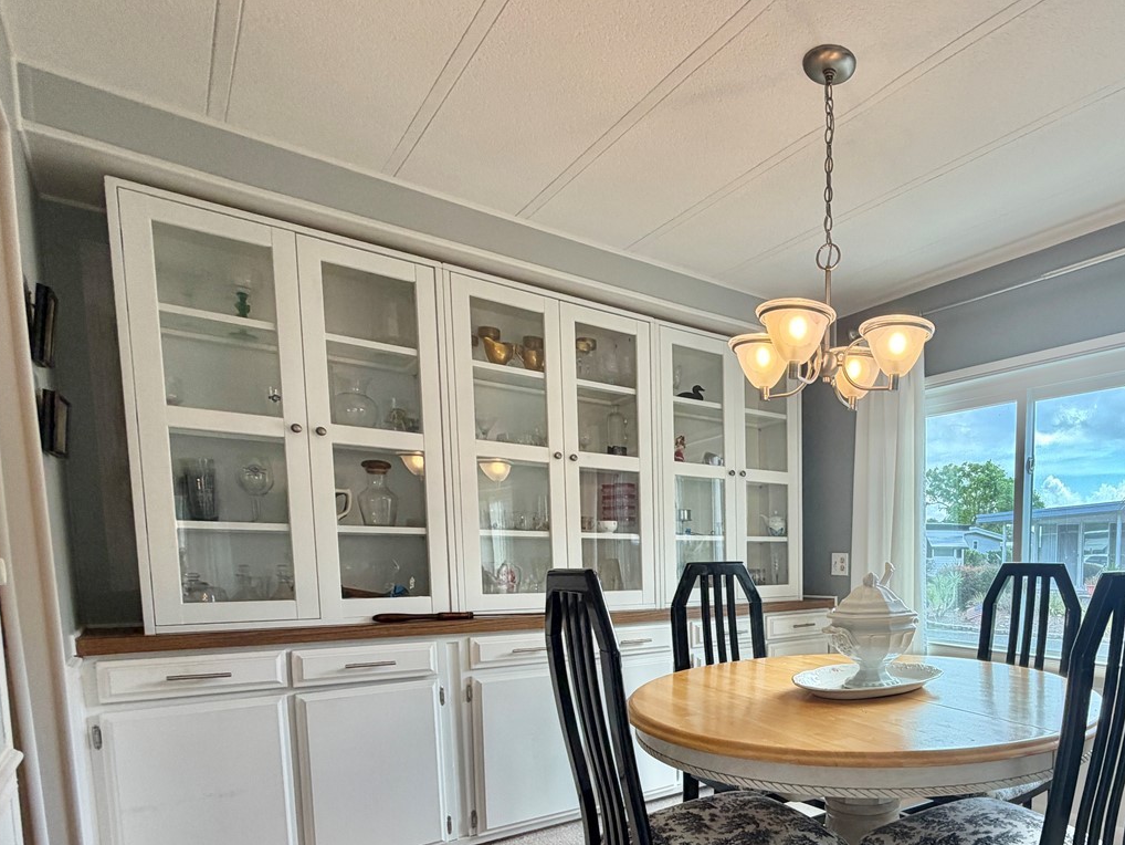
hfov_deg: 71.6
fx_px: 715
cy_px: 625
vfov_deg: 58.2
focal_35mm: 22
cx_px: 832
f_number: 2.2
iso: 80
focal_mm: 2.22
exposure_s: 1/120
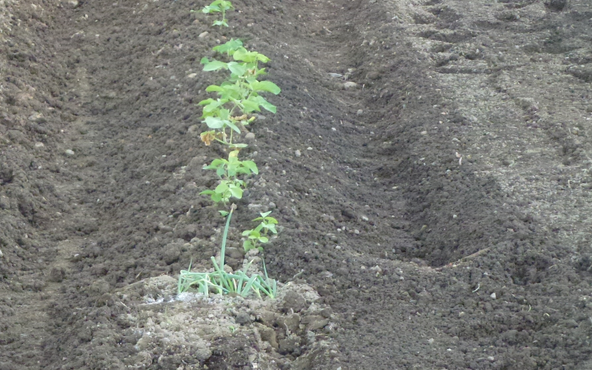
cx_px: 190
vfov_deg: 7.1
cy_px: 118
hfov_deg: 11.4
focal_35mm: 184
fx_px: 2969
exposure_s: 1/50
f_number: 5.1
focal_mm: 21.7
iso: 800
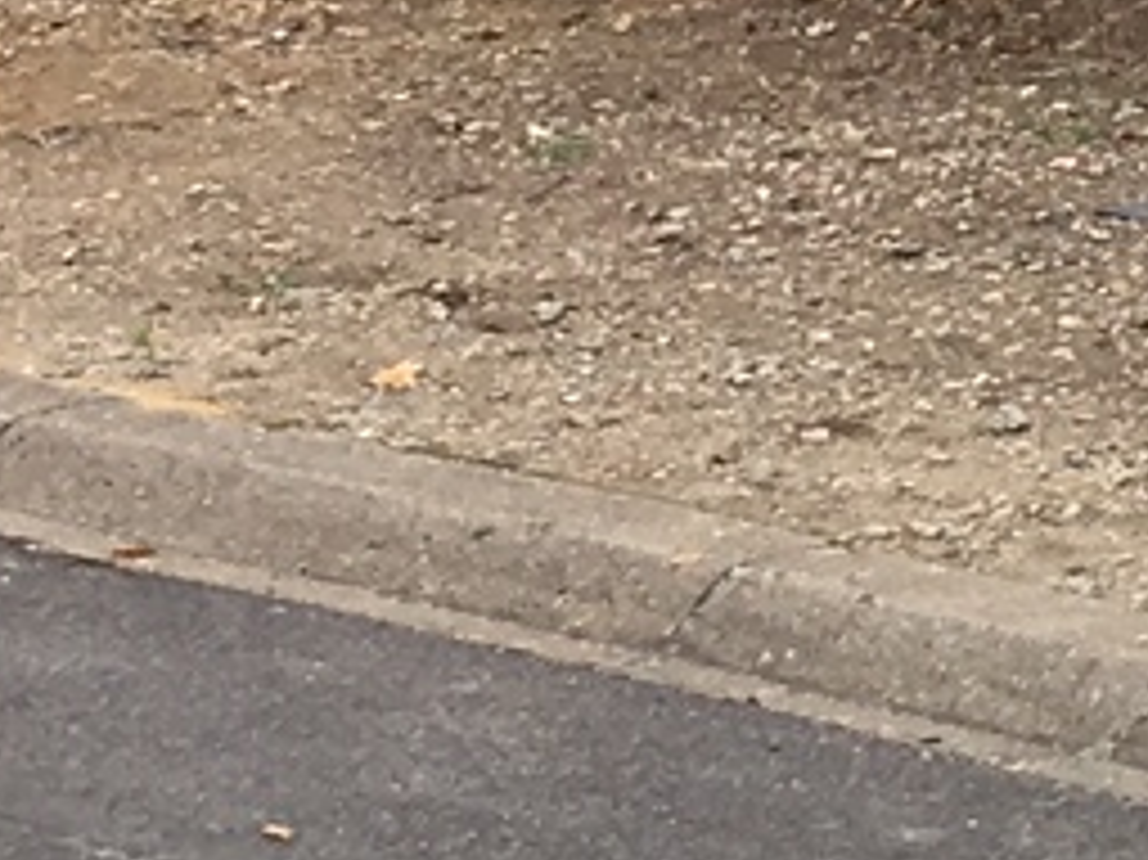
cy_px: -446
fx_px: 7591
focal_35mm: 229
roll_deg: +0.3
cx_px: 2310
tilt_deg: -6.7
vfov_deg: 6.4
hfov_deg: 8.2
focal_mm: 4.15
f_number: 2.2
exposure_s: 1/916
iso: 25
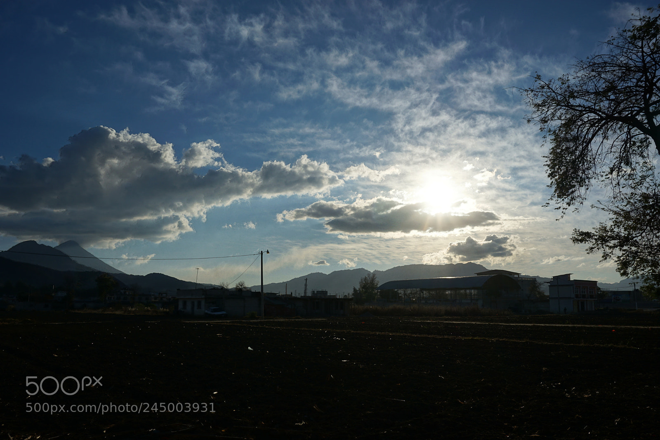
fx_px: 605
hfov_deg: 57.2
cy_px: 220
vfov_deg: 40.0
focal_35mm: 33
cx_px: 330
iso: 100
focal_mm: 22
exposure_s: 1/1000
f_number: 9
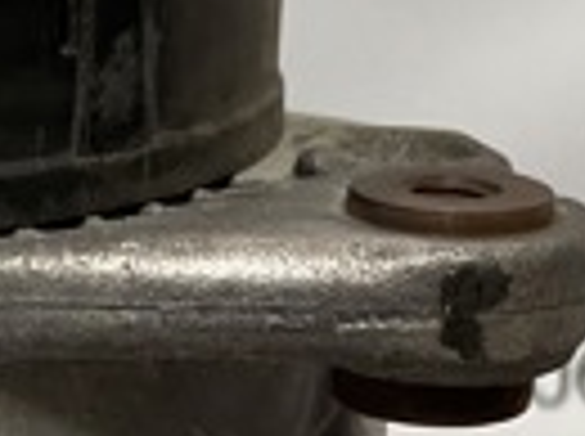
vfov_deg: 11.3
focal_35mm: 128
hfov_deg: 14.8
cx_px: -153
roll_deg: +1.0
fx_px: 2159
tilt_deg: -19.9
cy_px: 555
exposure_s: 1/60
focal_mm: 4.2
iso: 250
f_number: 1.6
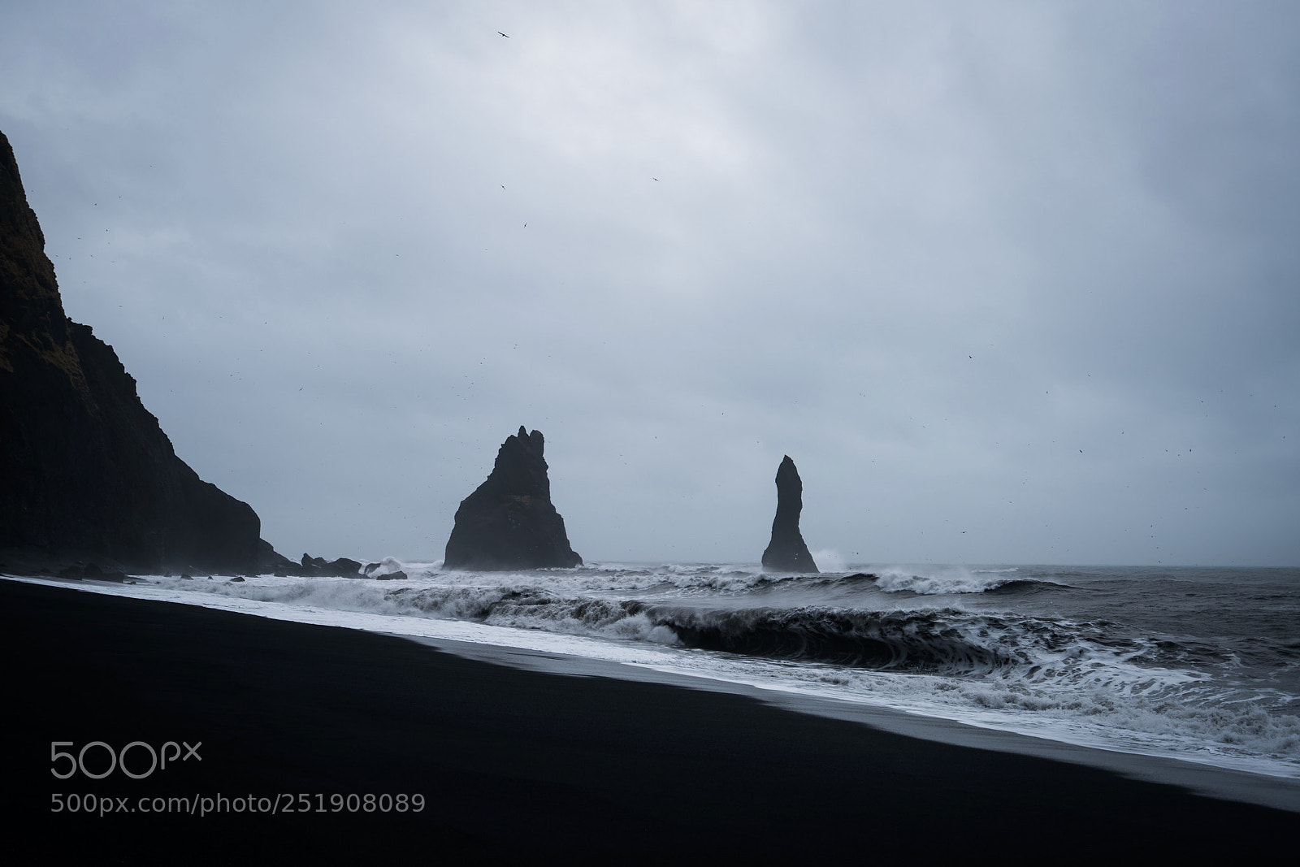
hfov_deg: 54.4
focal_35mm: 35
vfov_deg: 37.9
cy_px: 434
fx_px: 1264
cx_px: 650
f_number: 4
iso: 100
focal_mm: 35
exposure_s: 1/200
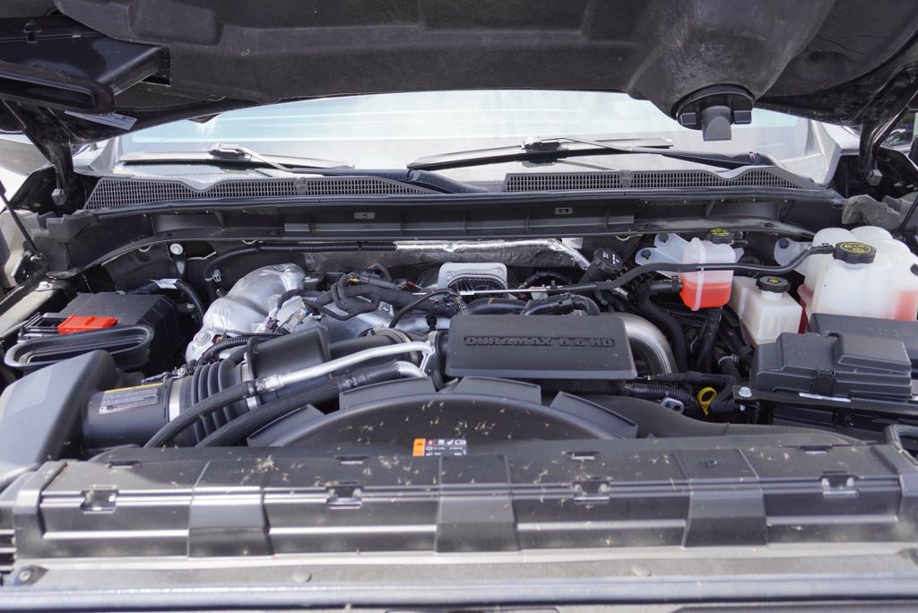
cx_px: 459
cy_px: 306
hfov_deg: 64.5
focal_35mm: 28
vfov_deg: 45.7
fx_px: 727
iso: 125
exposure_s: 1/160
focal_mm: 19
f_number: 4
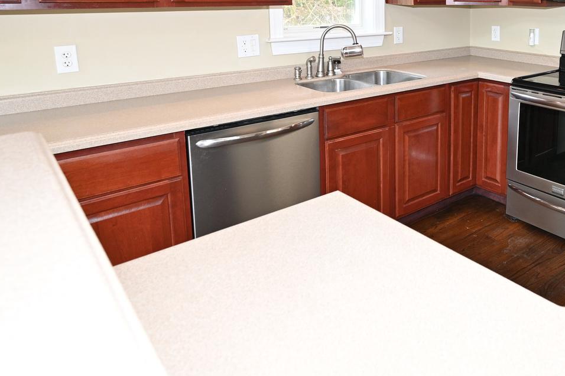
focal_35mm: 30
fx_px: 470
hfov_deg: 58.0
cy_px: 61
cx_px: 440
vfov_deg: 41.2
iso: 560
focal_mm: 14
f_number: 4
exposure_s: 1/160
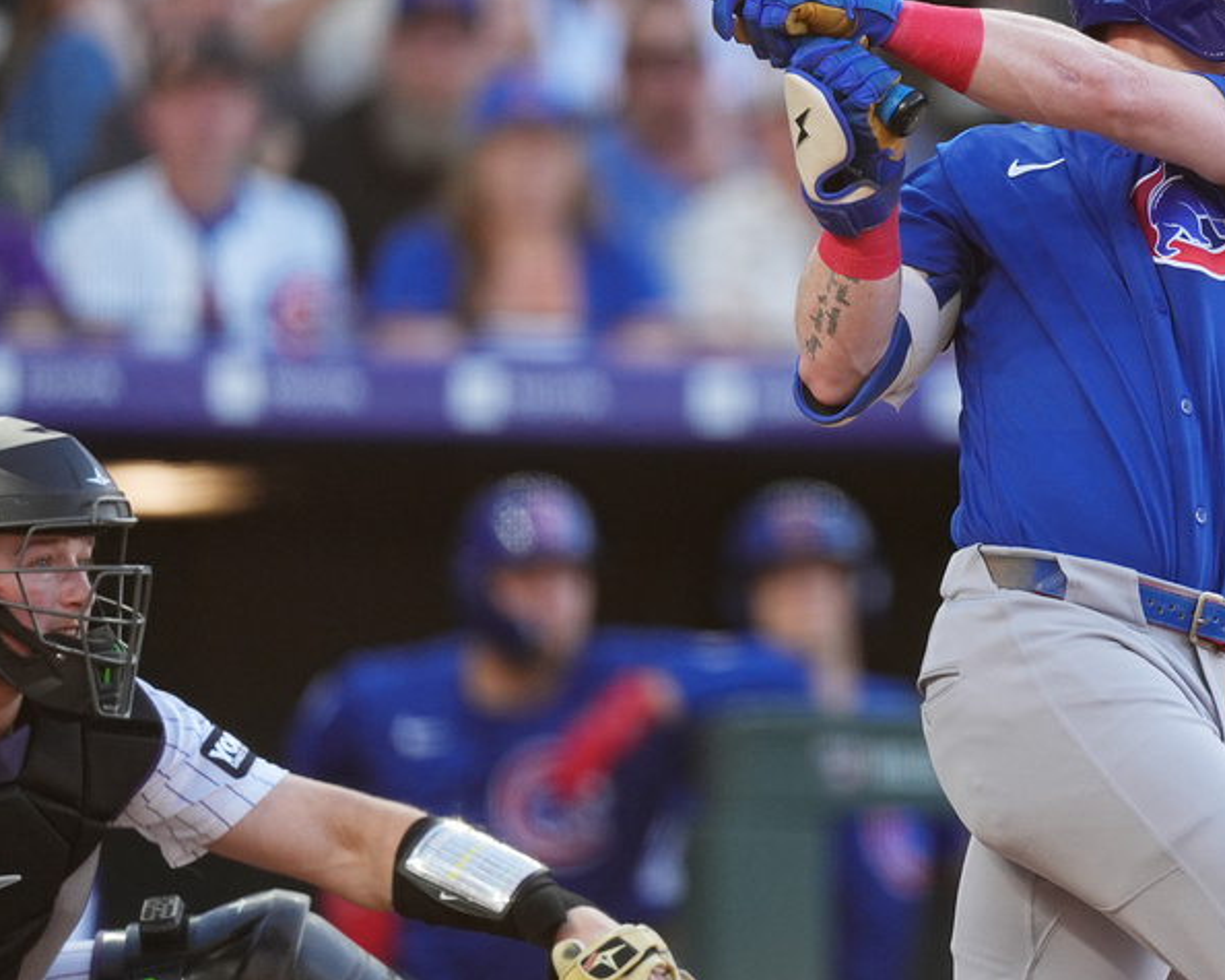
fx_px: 35198
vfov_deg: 1.6
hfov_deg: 2.0
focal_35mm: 971
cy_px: 365
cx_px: 1035
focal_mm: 600
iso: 1000
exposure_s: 1/1250
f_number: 4
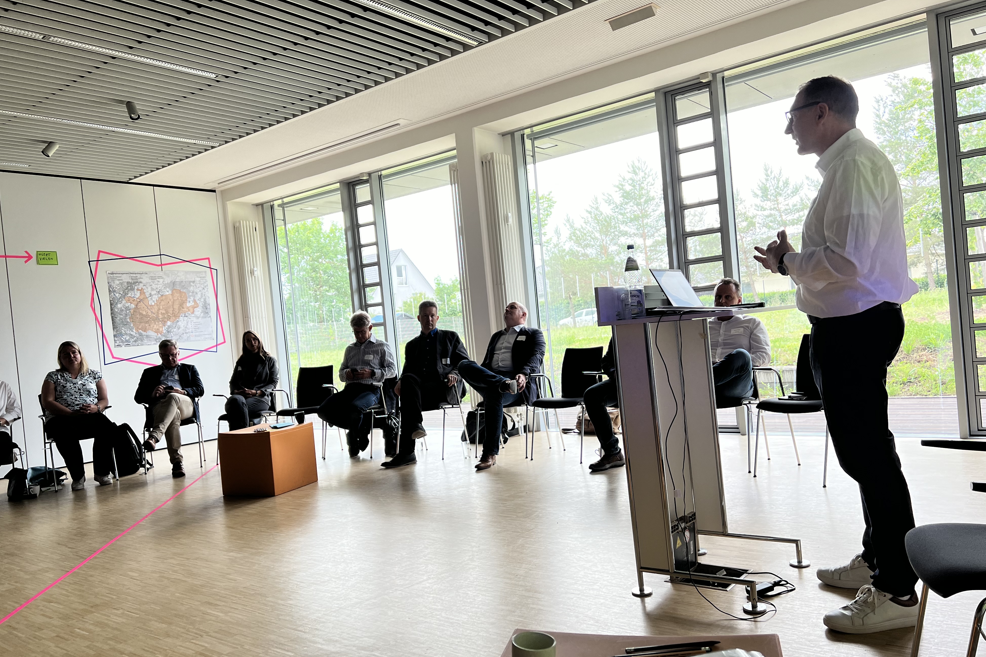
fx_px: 767
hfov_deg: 65.5
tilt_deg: -1.6
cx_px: 494
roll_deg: +5.2
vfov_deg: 46.4
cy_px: 347
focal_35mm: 28
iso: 50
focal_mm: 5.7
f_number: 1.5
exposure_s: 1/144
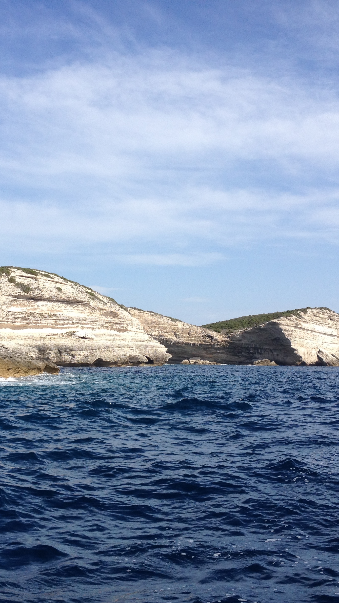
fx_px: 815
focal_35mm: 51
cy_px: 302
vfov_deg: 40.6
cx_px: 127
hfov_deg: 23.4
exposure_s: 1/1972
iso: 64
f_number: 2.4
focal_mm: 4.28
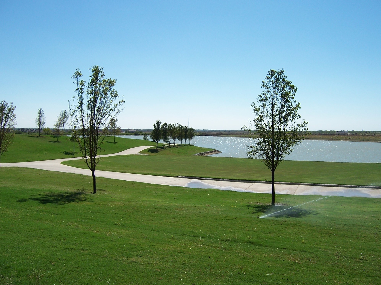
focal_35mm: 34
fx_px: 374
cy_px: 143
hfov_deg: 54.0
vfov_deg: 41.8
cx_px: 190
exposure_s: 1/1000
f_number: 4
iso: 80
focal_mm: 5.5
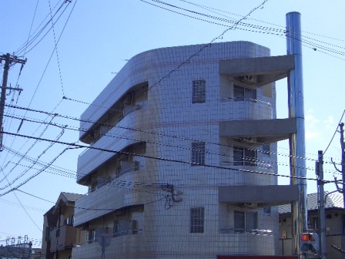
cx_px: 172
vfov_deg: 26.6
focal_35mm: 55
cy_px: 130
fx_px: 548
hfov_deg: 34.9
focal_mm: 11.4
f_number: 5.6
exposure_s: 1/500
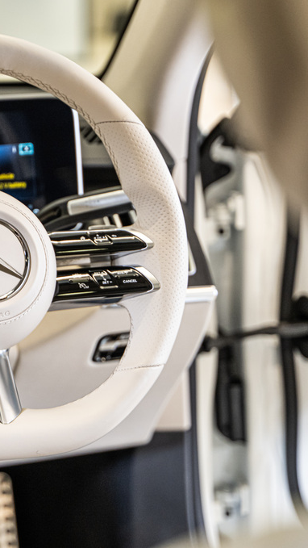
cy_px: 274
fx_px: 1307
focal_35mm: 90
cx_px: -15
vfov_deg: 23.7
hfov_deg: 13.2
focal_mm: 57
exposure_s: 1/160
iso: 1600
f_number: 2.8
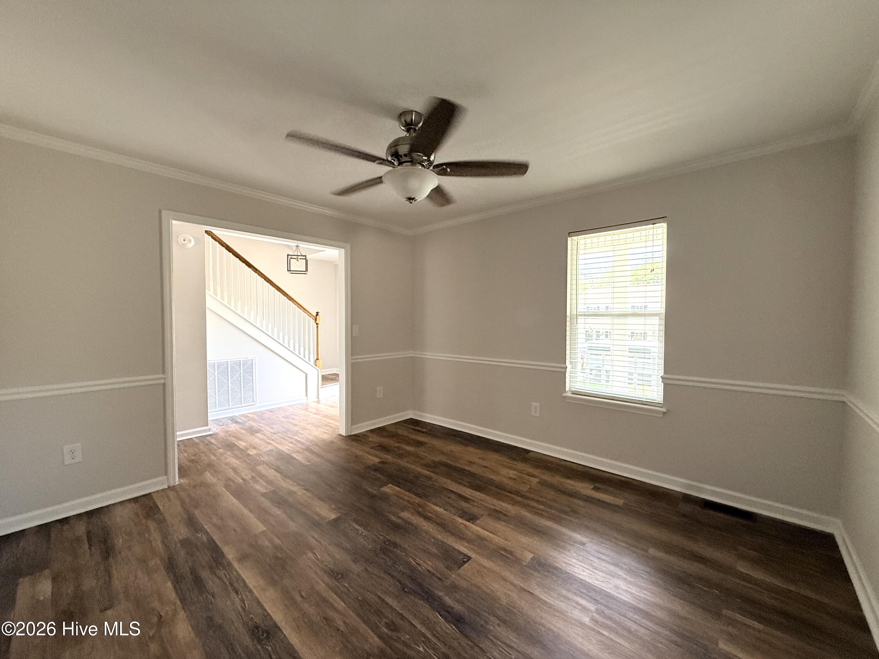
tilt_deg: -1.3
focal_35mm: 14
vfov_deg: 85.7
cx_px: 440
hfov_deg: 102.1
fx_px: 356
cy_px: 330
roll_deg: -0.3
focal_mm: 2.22
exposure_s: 1/99
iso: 250
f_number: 2.2
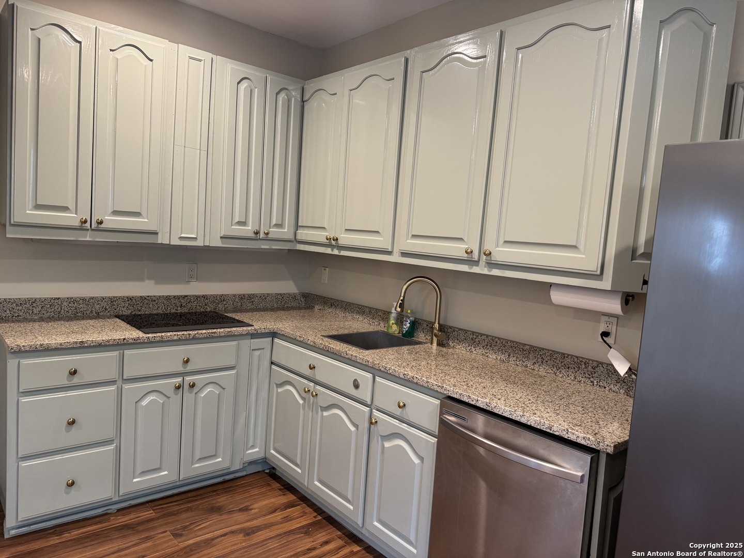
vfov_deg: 56.8
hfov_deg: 71.6
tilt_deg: -5.5
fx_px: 516
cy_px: 279
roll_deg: -4.6
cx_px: 372
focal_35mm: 24
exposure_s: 1/60
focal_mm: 6.76
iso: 250
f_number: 1.78
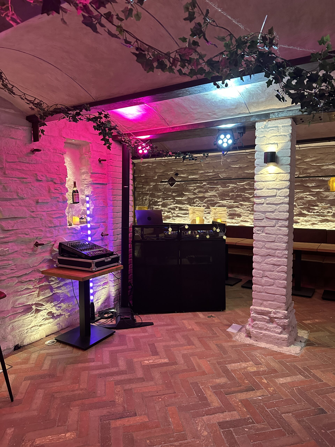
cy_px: 224
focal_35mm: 24
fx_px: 310
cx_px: 168
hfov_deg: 56.8
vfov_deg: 71.6
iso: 800
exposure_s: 1/42
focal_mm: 6.86
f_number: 1.78
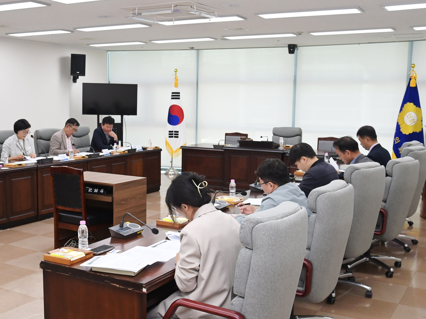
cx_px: 171
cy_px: 169
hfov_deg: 41.9
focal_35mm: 45
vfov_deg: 32.2
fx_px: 554
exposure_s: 1/250
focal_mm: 30
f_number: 6.3
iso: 2500
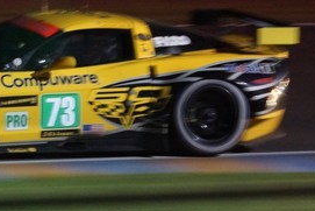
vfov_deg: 3.9
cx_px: -52
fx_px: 3055
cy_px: 67
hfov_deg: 5.9
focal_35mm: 349
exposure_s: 1/30
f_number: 5.6
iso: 2000
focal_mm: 90
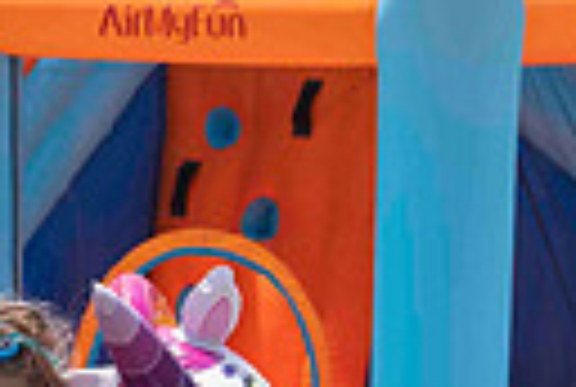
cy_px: 756
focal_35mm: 226
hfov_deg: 8.8
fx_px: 3624
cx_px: -346
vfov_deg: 6.0
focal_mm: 46
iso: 400
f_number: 9
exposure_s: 1/500
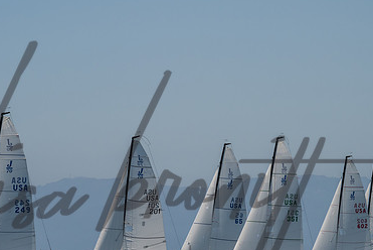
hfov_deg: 10.4
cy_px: 185
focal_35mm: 198
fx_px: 2053
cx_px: 181
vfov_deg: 6.9
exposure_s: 1/1000
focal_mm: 125
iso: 640
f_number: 9
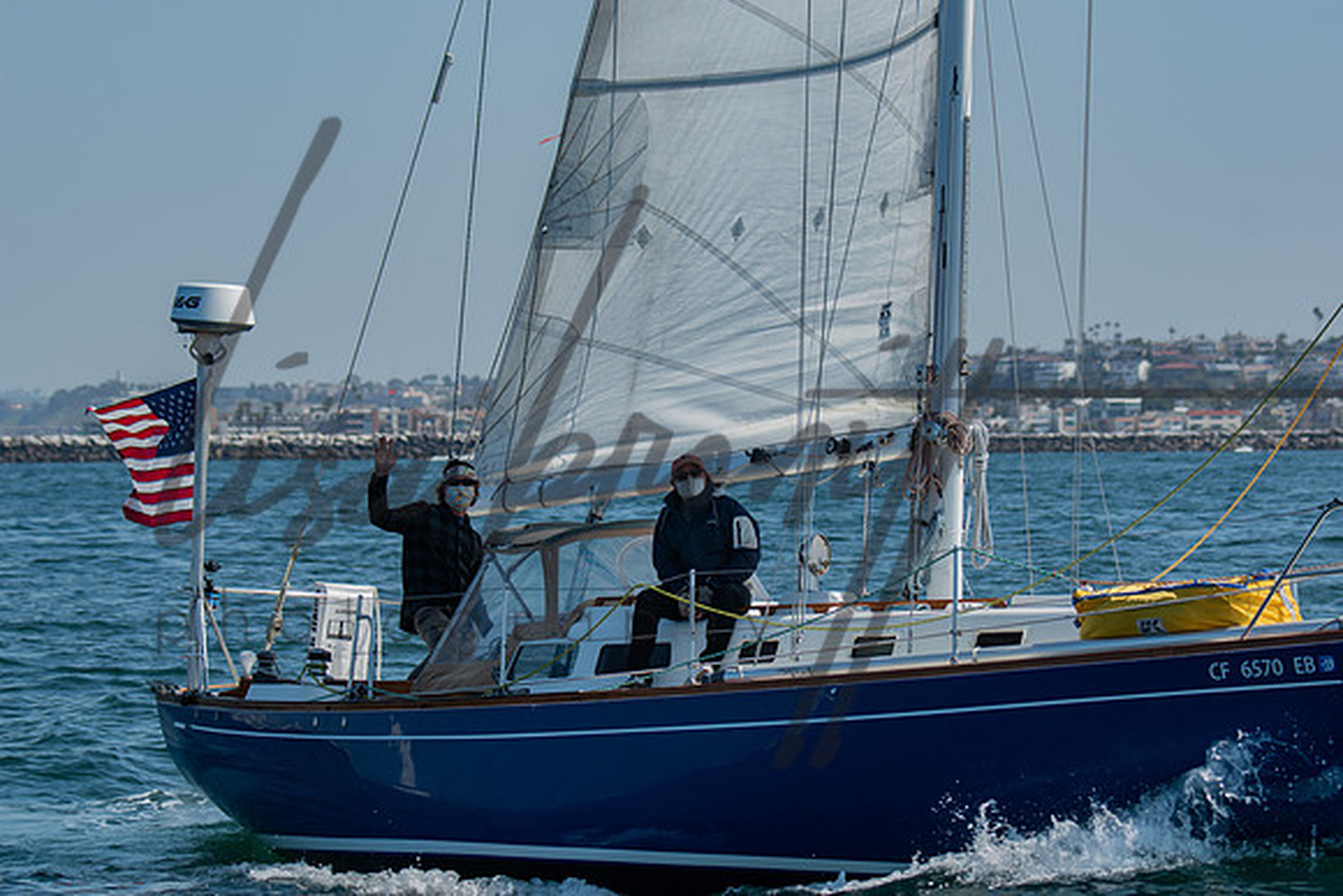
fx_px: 6492
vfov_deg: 7.9
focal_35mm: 174
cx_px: 672
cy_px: 448
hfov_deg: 11.8
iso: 100
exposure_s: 1/500
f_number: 5.6
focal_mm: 116
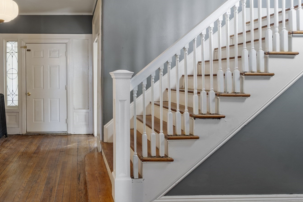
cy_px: 79
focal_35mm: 23
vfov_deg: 54.6
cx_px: 82
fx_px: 194
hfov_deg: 71.8
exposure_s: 3.2
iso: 320
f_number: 8
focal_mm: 10
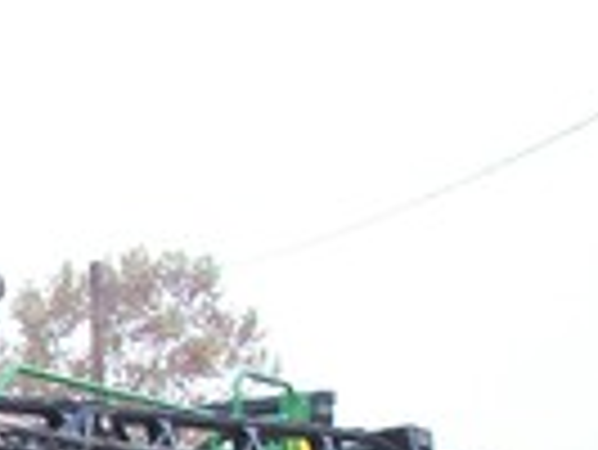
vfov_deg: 10.2
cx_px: -454
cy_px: 752
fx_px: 2403
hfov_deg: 12.9
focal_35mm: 139
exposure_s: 1/177
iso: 80
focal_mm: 5.6
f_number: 2.7
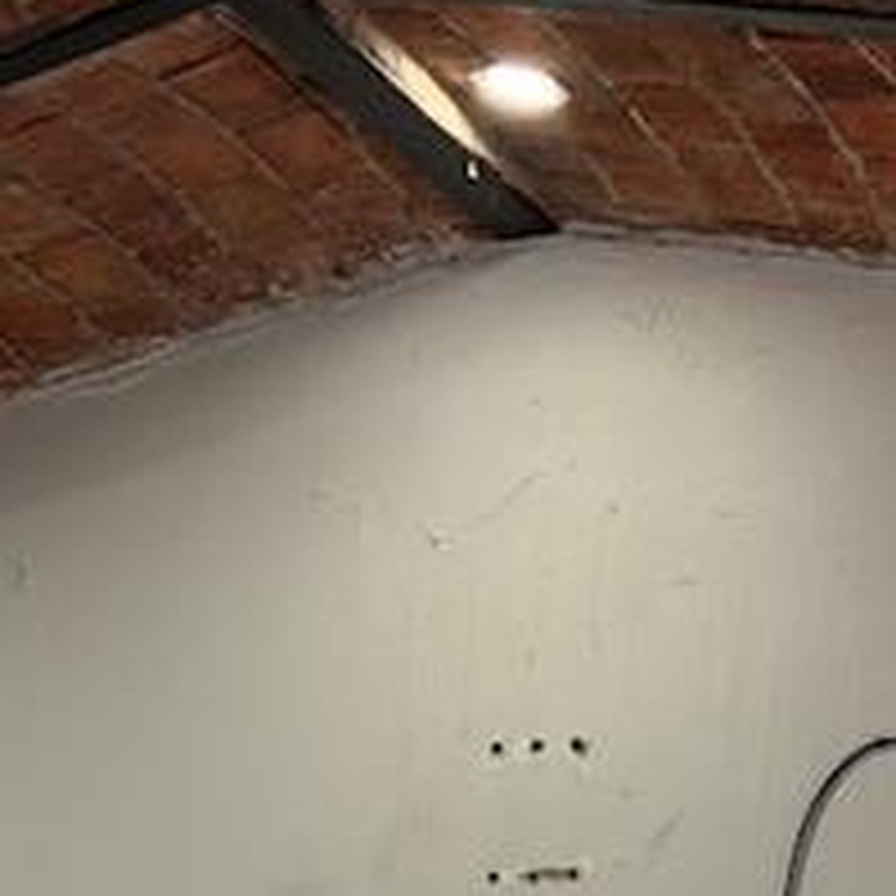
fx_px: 3192
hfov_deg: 15.9
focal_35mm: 109
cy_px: 1450
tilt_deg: -3.4
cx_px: 180
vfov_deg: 14.6
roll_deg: +0.1
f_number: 1.78
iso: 200
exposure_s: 1/60
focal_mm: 6.76
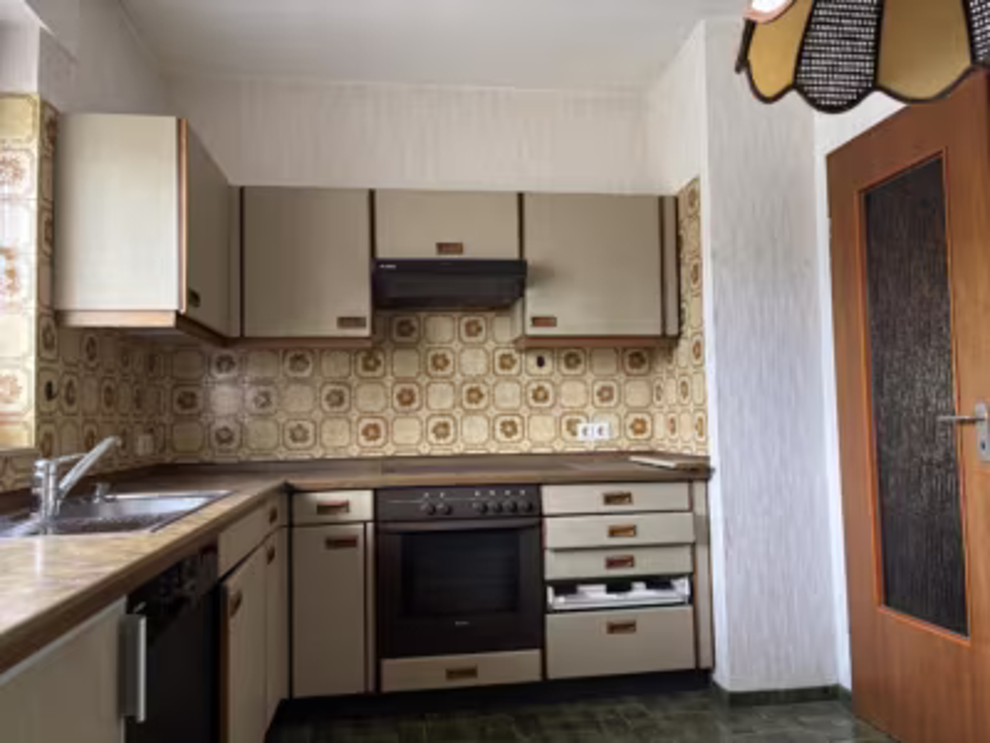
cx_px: 495
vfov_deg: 53.1
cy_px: 372
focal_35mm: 26
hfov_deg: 67.3
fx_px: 744
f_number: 1.6
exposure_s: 1/60
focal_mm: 5.96
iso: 200
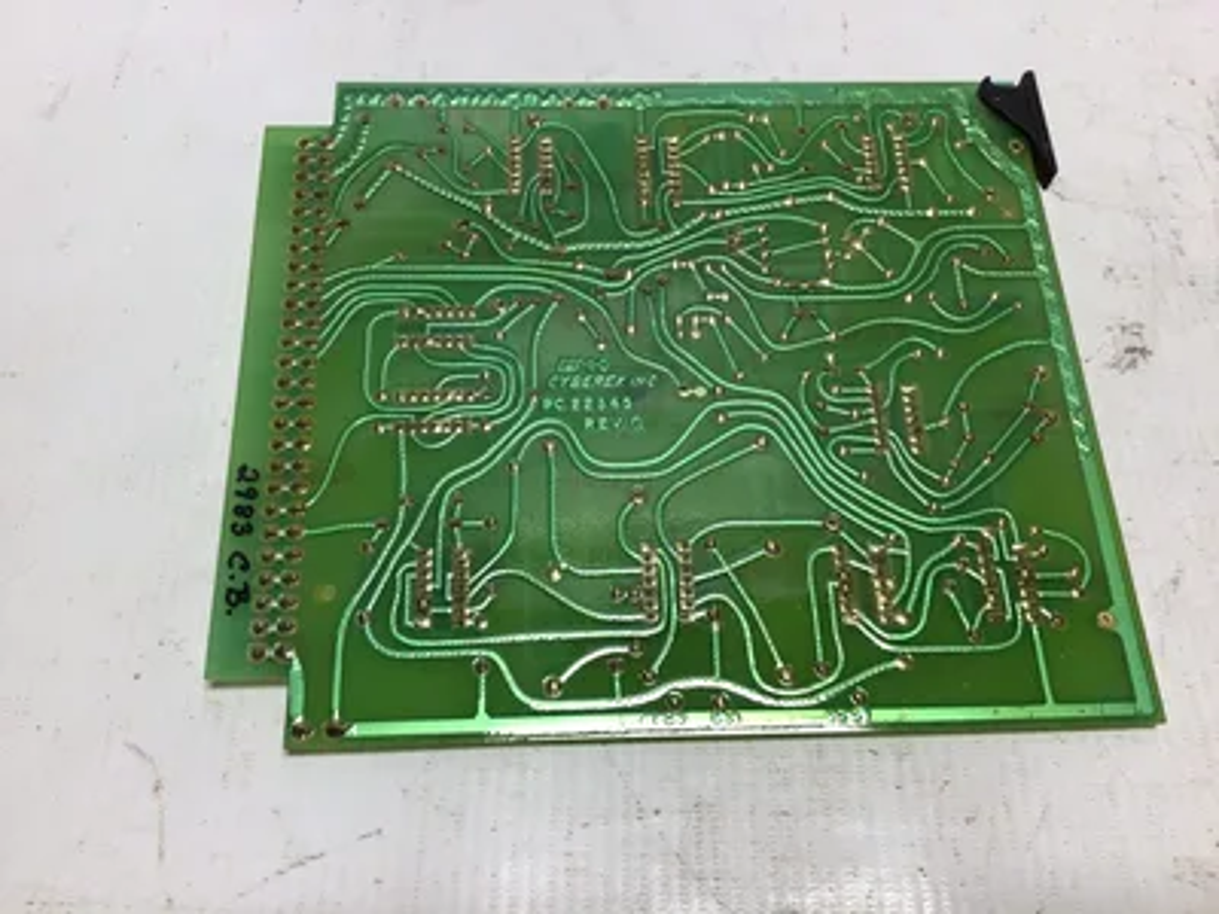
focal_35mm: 31
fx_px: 1092
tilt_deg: -61.4
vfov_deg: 45.4
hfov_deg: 58.4
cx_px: 610
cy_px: 457
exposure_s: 1/120
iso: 25
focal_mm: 3.3
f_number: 2.4
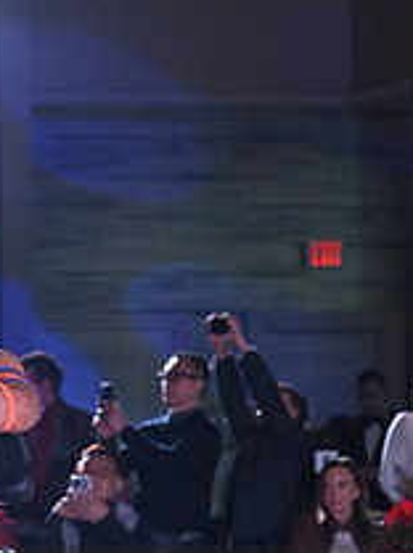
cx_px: 7
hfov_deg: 6.0
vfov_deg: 8.0
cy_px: 635
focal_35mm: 246
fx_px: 3925
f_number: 5.6
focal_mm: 92
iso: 5000
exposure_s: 1/400
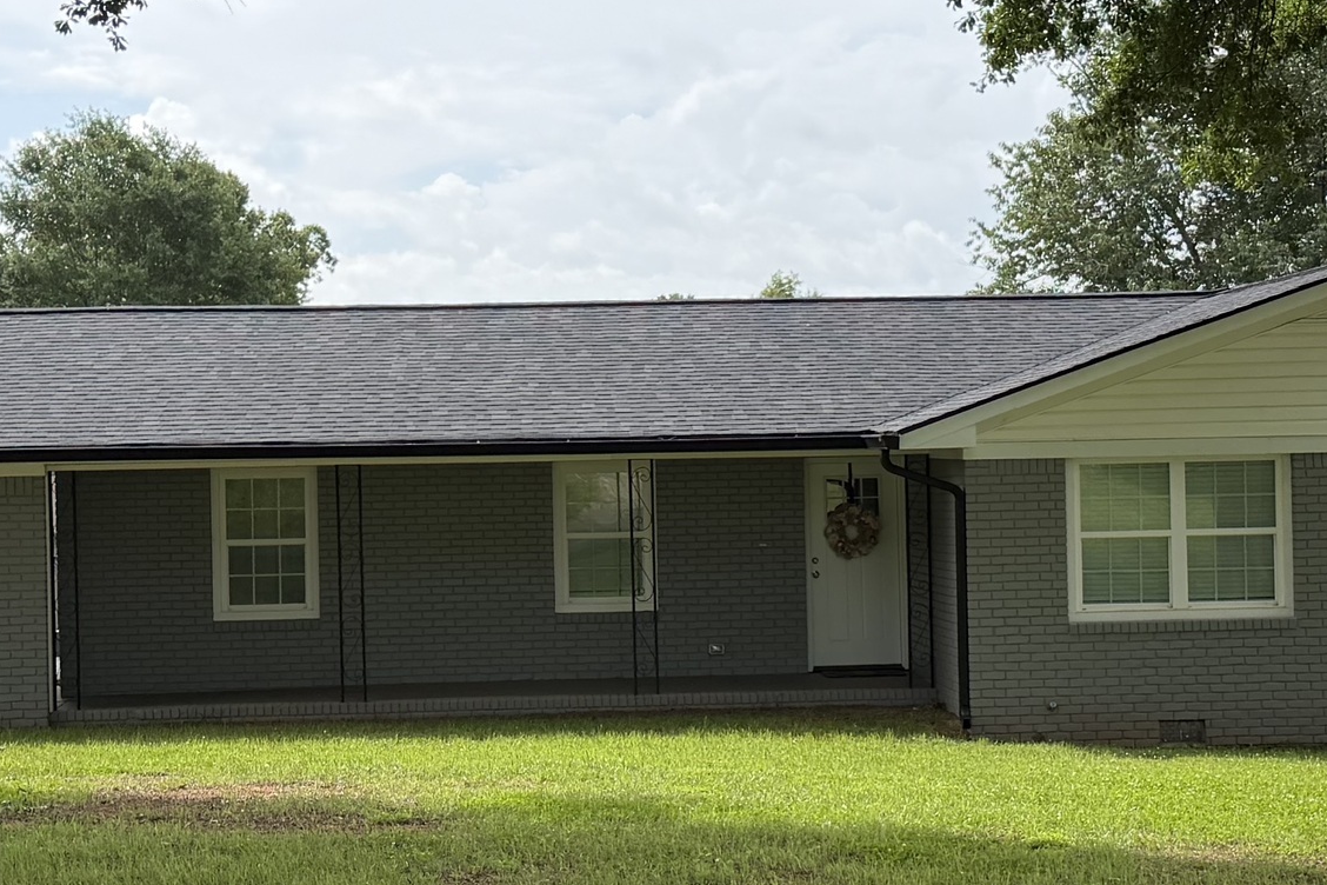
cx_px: 655
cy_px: 468
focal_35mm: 68
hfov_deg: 29.7
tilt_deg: -0.4
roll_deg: +1.3
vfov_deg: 20.0
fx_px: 2506
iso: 100
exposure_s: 1/4975
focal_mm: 6.76
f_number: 1.78
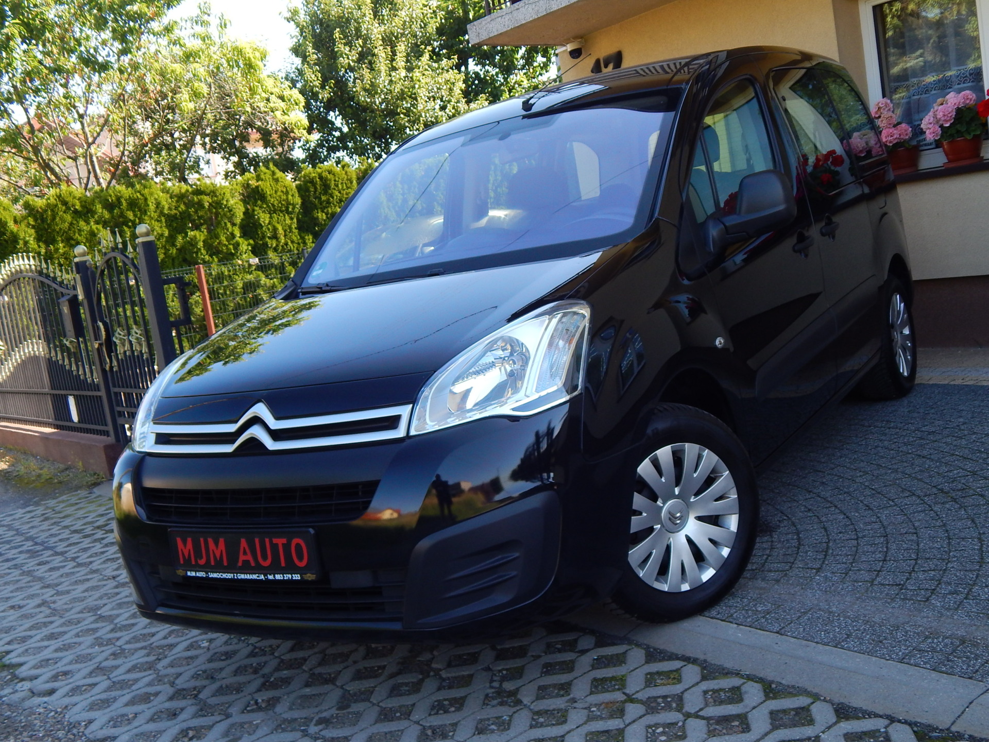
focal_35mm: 38
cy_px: 371
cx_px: 494
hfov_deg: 49.0
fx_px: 1086
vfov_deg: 37.7
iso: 160
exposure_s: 1/250
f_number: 3.4
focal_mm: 6.8
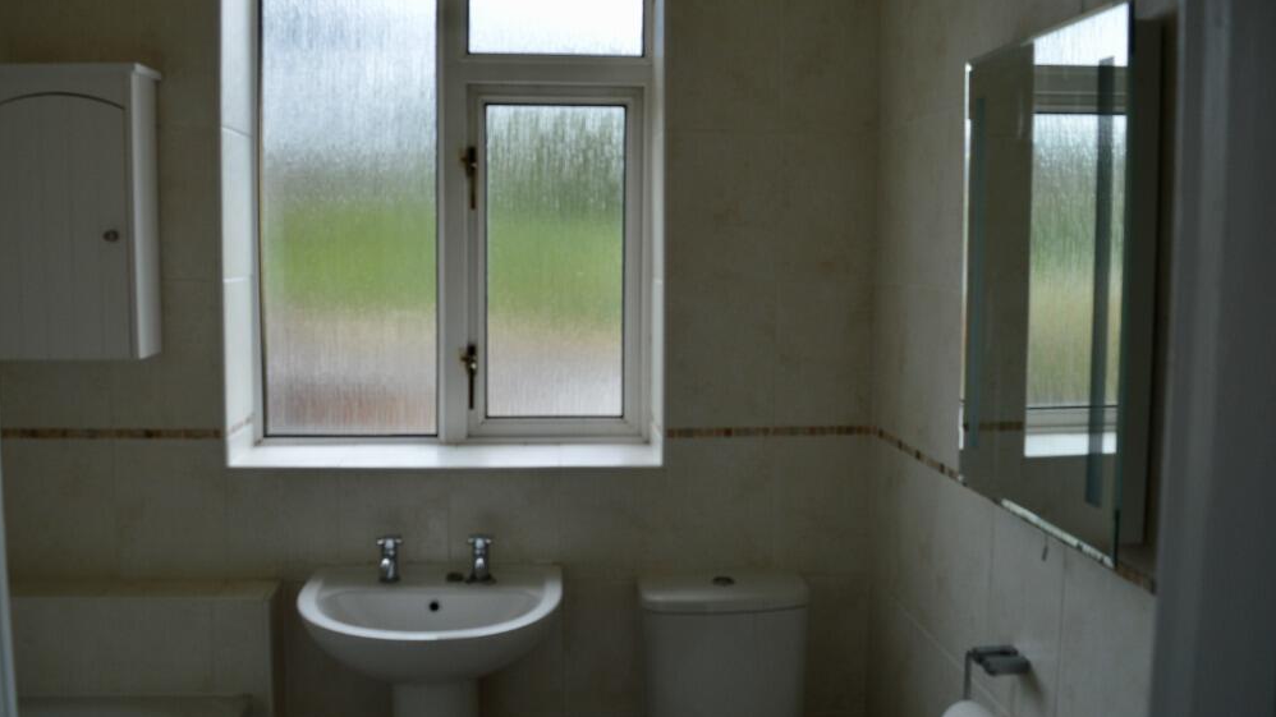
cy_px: 329
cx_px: 632
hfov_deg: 66.1
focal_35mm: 29
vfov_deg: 40.1
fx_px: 981
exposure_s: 1/125
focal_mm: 18
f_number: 5.6
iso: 160
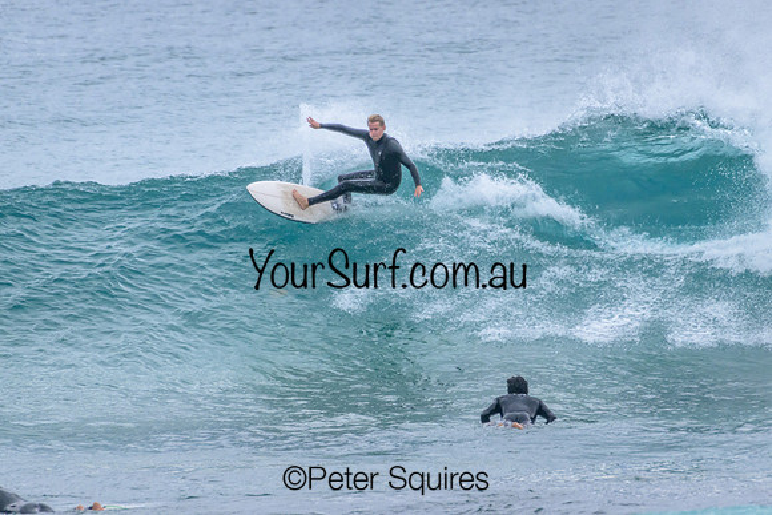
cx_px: 386
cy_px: 258
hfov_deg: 2.3
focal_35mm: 900
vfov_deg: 1.5
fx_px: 19304
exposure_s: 1/2000
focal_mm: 900
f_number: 11
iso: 2500
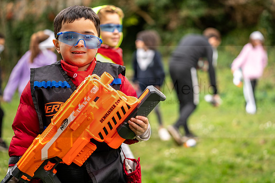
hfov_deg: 27.8
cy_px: 94
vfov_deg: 18.8
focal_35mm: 73
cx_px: 133
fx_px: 555
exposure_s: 1/125
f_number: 2.8
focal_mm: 70
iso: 125
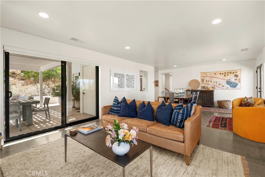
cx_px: 132
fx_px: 121
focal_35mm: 16
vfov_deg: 72.1
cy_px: 88
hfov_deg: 95.0
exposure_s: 1/8
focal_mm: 16.5
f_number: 8
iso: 400
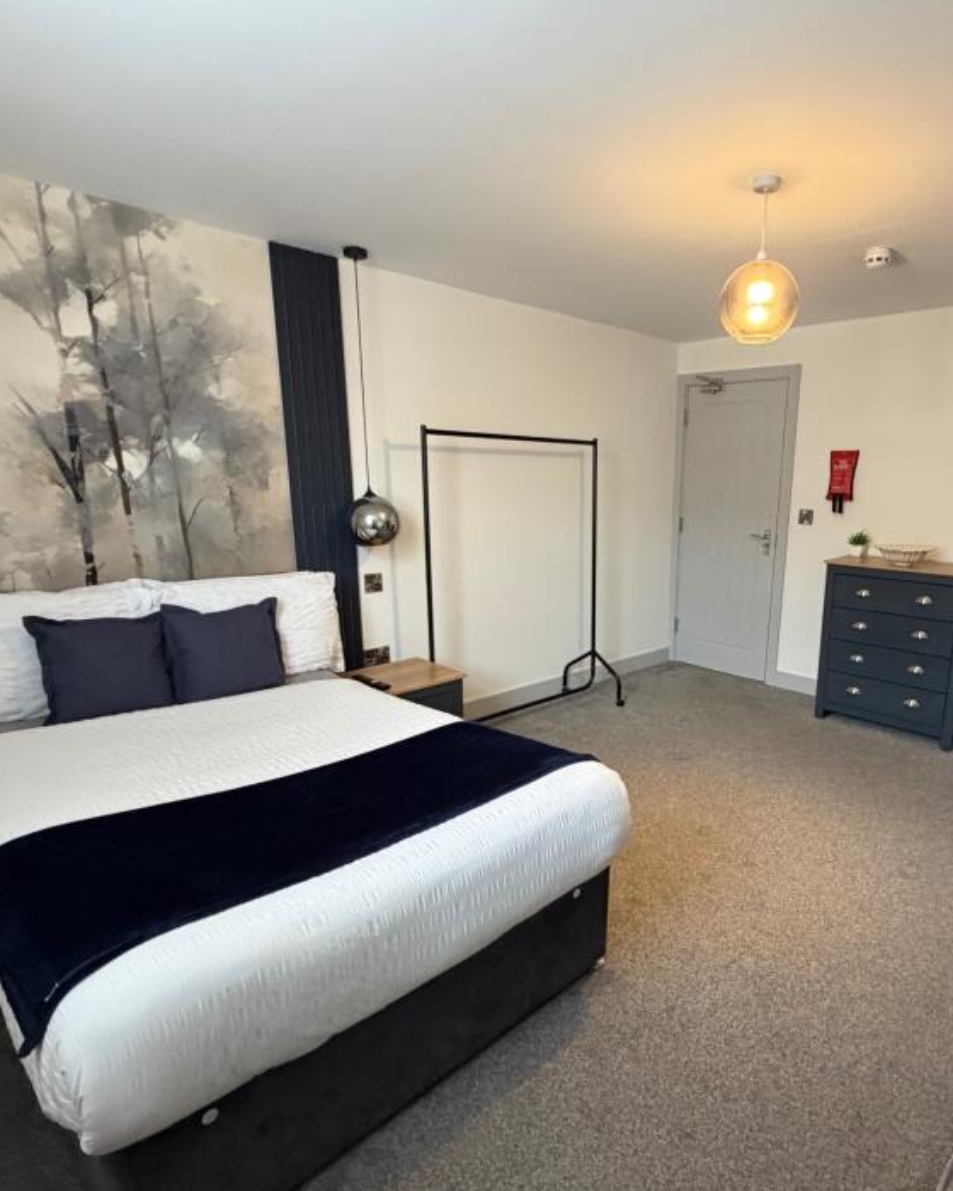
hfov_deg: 67.0
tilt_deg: -13.0
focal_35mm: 20
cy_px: 640
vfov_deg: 80.2
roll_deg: -1.4
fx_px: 705
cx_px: 601
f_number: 2.2
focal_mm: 2.22
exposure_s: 1/60
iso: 500
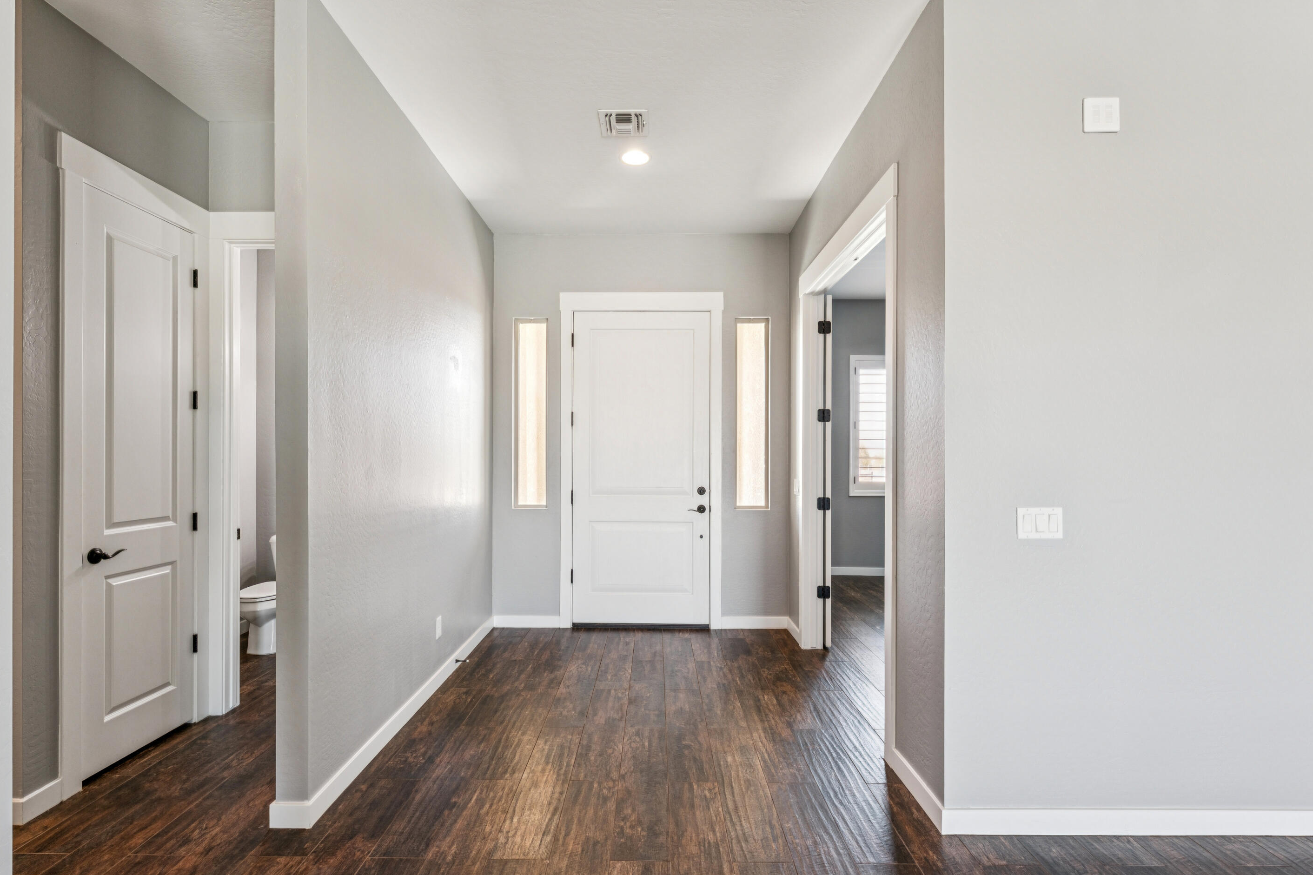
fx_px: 620
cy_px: 463
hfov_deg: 93.3
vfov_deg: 70.4
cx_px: 643
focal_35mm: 17
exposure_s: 1/8
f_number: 13
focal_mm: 16
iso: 400
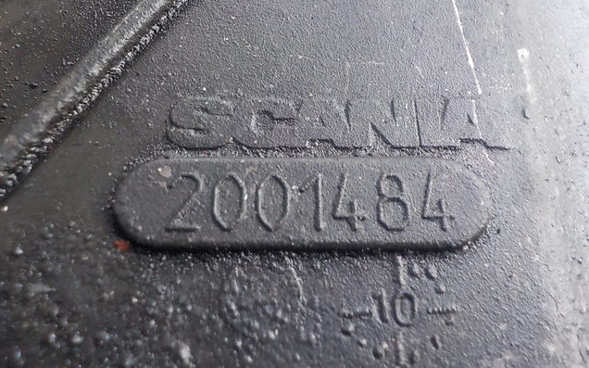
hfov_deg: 59.7
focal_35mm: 32
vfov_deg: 39.2
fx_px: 513
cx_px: 294
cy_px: 146
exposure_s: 1/30
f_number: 3.3
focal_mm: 4.1
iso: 400
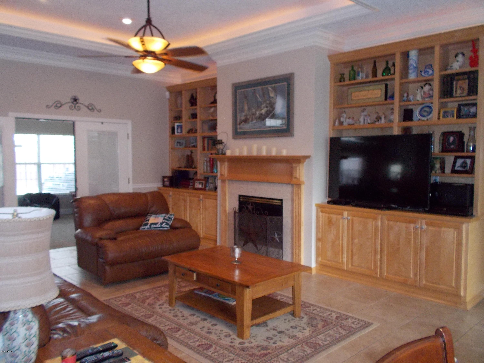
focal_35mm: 29
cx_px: 242
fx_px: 405
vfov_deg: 48.2
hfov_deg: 61.7
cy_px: 182
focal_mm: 4.1
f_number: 3.3
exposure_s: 1/25
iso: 320
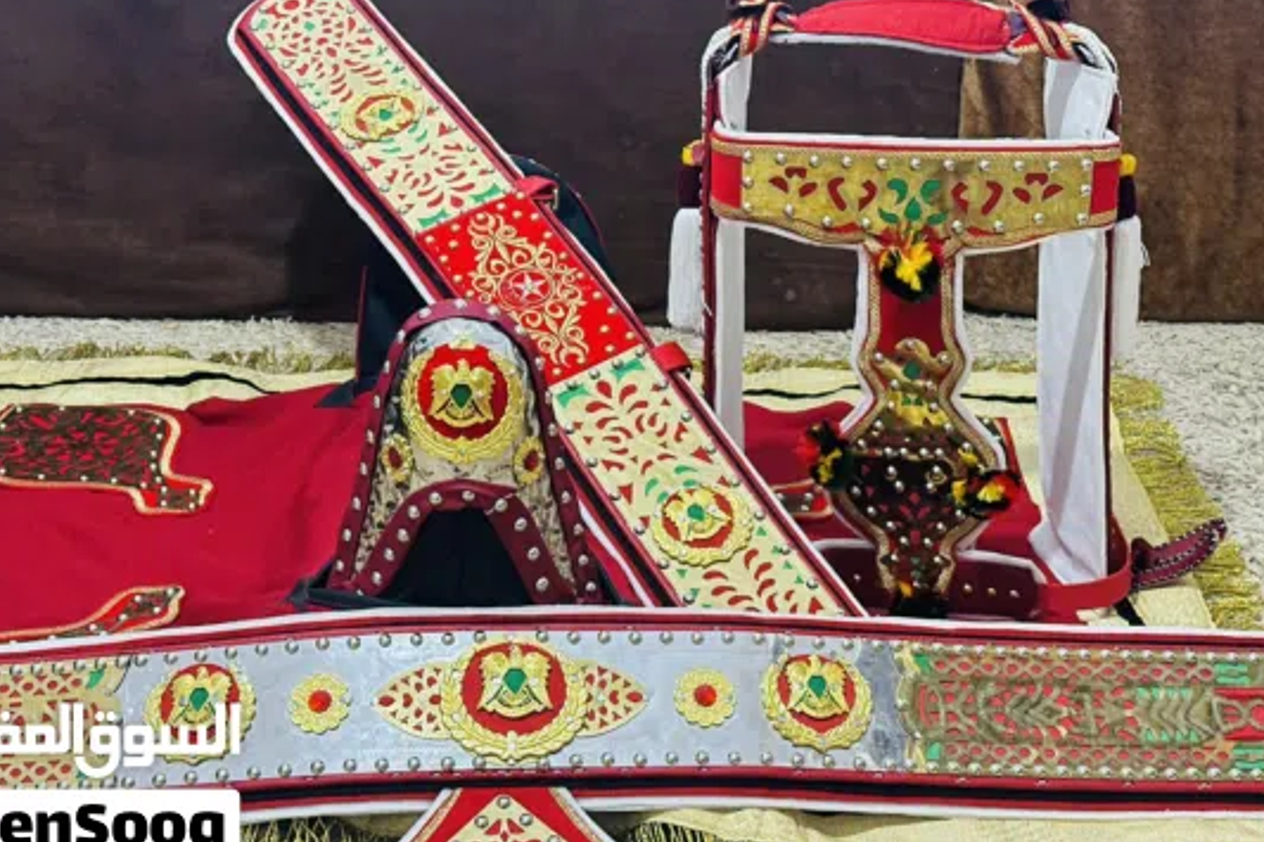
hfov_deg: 33.4
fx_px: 2106
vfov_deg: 22.6
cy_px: 361
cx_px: 598
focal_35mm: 60
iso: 320
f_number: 1.78
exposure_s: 1/33
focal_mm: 6.86
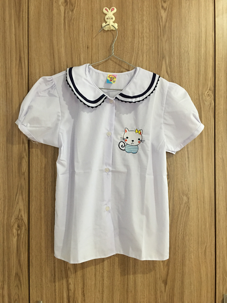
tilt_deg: +0.8
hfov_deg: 48.2
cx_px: 114
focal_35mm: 29
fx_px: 254
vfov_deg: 61.7
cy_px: 152
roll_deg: -0.4
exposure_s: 1/8
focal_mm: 4.15
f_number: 2.2
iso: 125
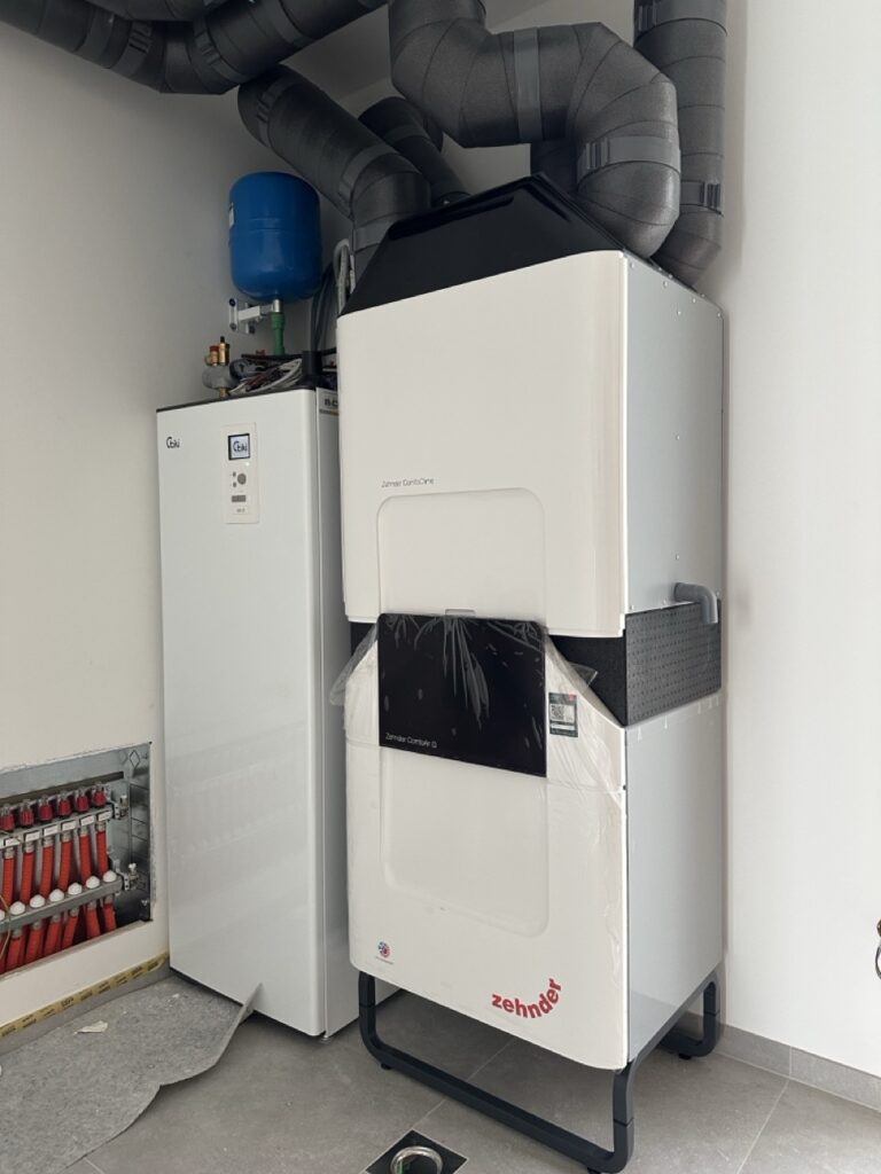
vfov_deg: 71.6
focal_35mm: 24
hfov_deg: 56.8
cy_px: 587
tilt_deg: -1.9
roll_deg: +0.0
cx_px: 440
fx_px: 814
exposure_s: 1/60
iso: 250
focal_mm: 6.86
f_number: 1.78
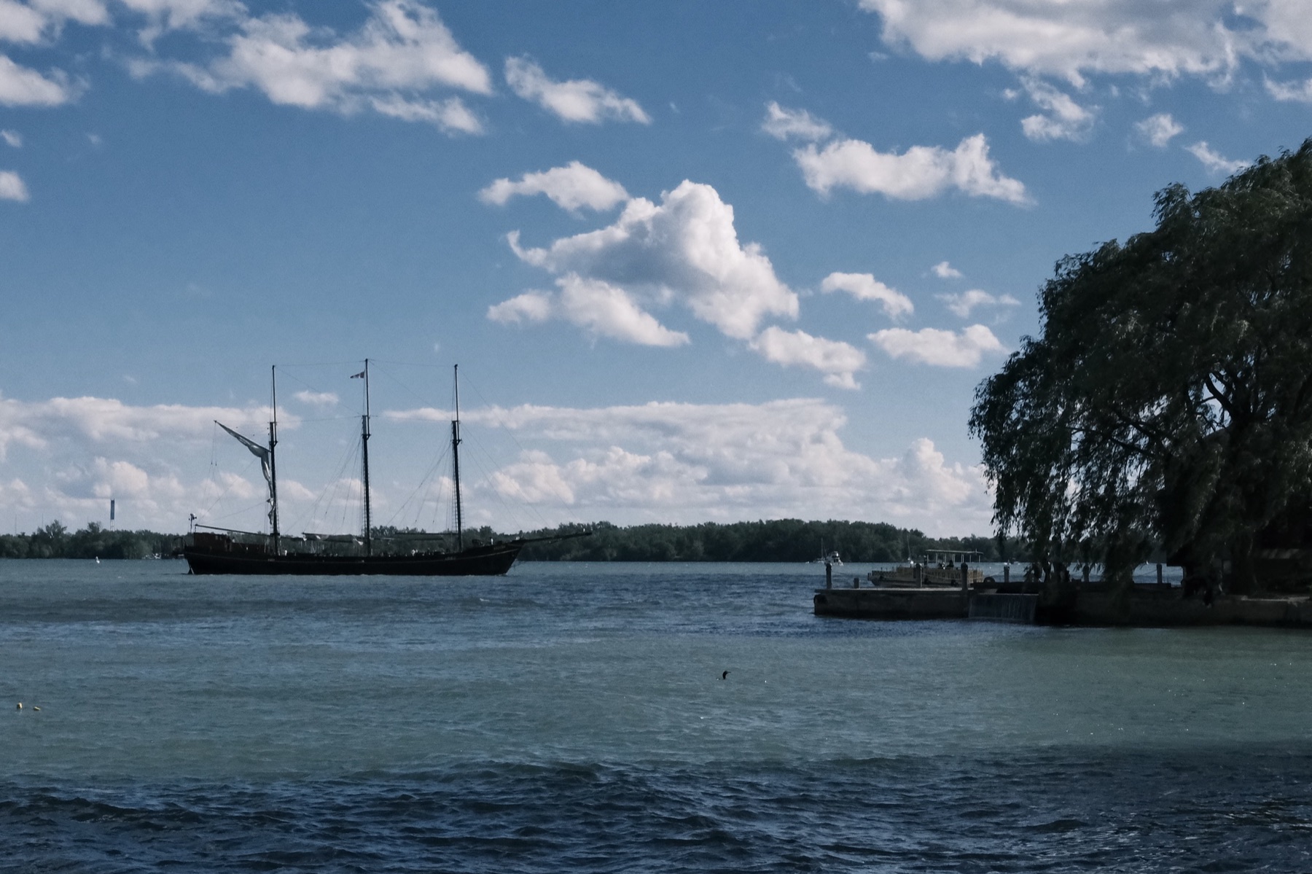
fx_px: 1275
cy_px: 437
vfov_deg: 37.8
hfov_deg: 54.4
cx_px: 656
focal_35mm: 35
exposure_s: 1/3500
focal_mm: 23
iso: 2000
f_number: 11
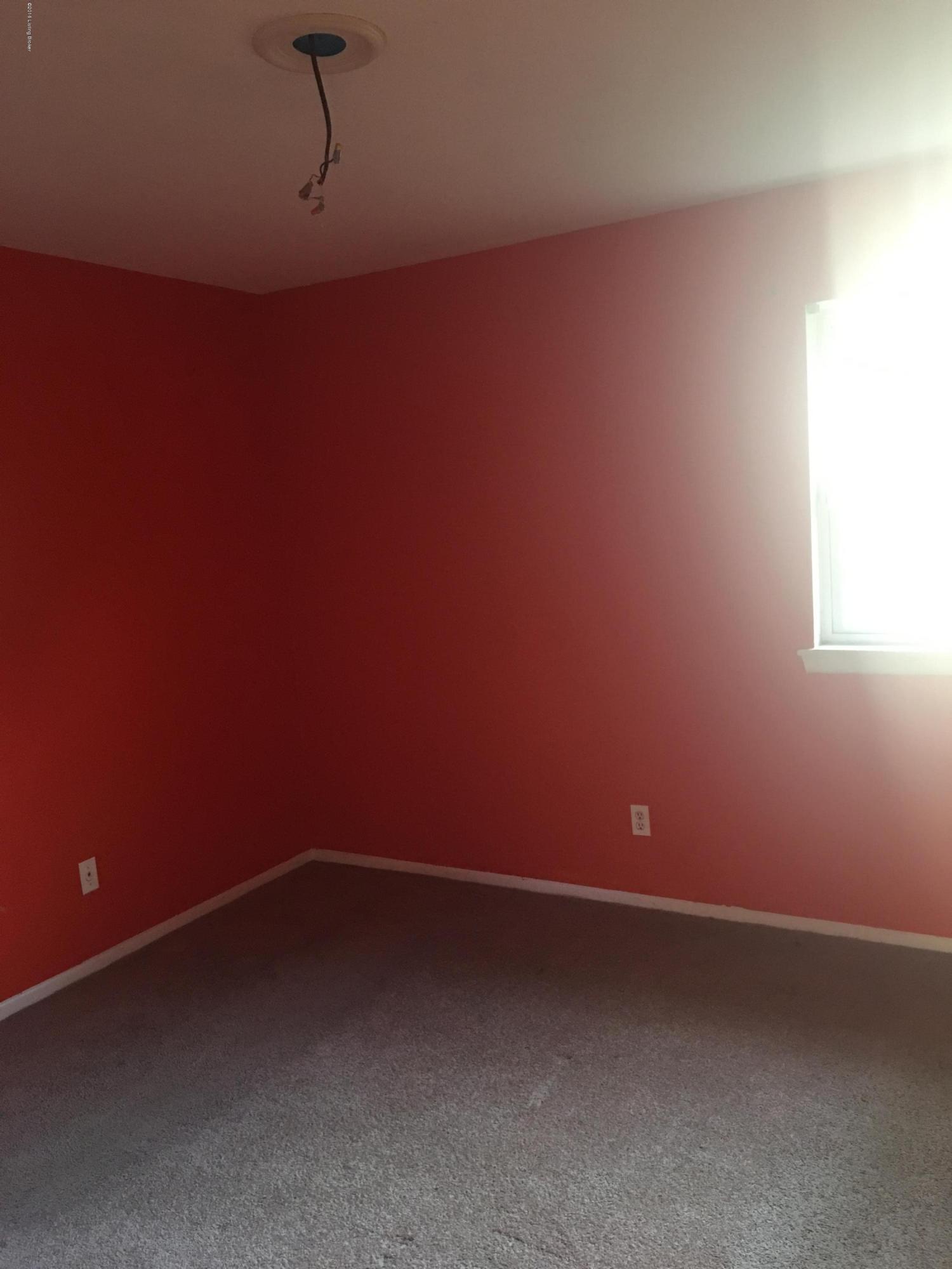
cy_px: 634
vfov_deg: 61.7
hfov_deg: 48.2
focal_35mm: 29
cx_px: 476
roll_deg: +3.1
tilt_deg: -7.2
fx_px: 1063
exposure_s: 1/15
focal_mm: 4.15
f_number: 2.2
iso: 100
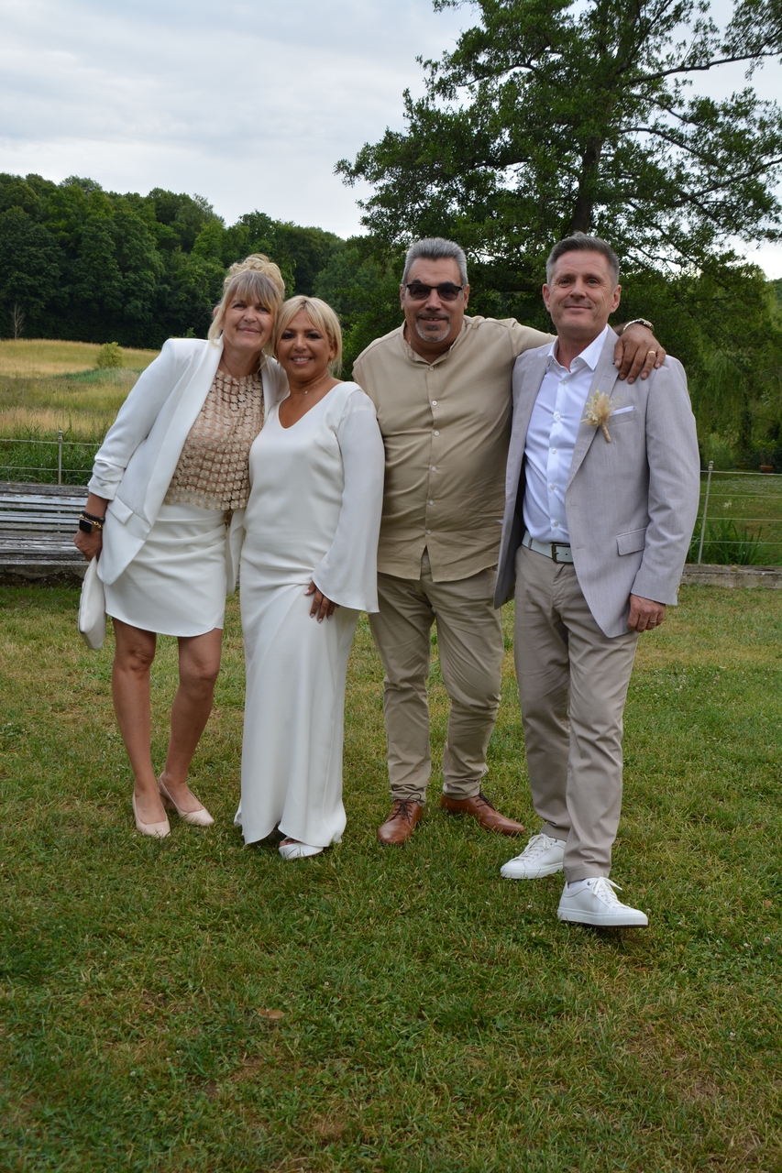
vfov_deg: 57.2
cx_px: 391
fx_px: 1075
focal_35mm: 33
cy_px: 586
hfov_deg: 40.0
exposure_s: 1/125
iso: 200
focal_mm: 22
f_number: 5.6
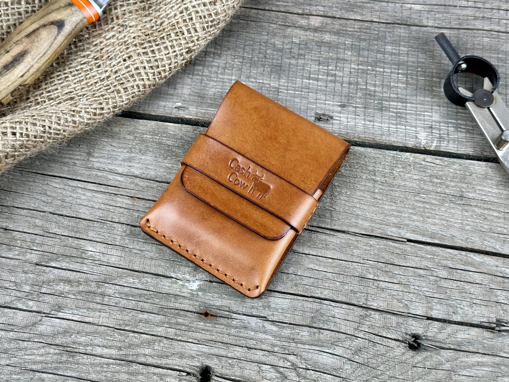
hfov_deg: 39.7
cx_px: 254
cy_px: 191
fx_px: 706
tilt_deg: -66.9
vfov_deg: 30.3
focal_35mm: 48
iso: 64
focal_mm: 6.86
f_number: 1.78
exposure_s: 1/100
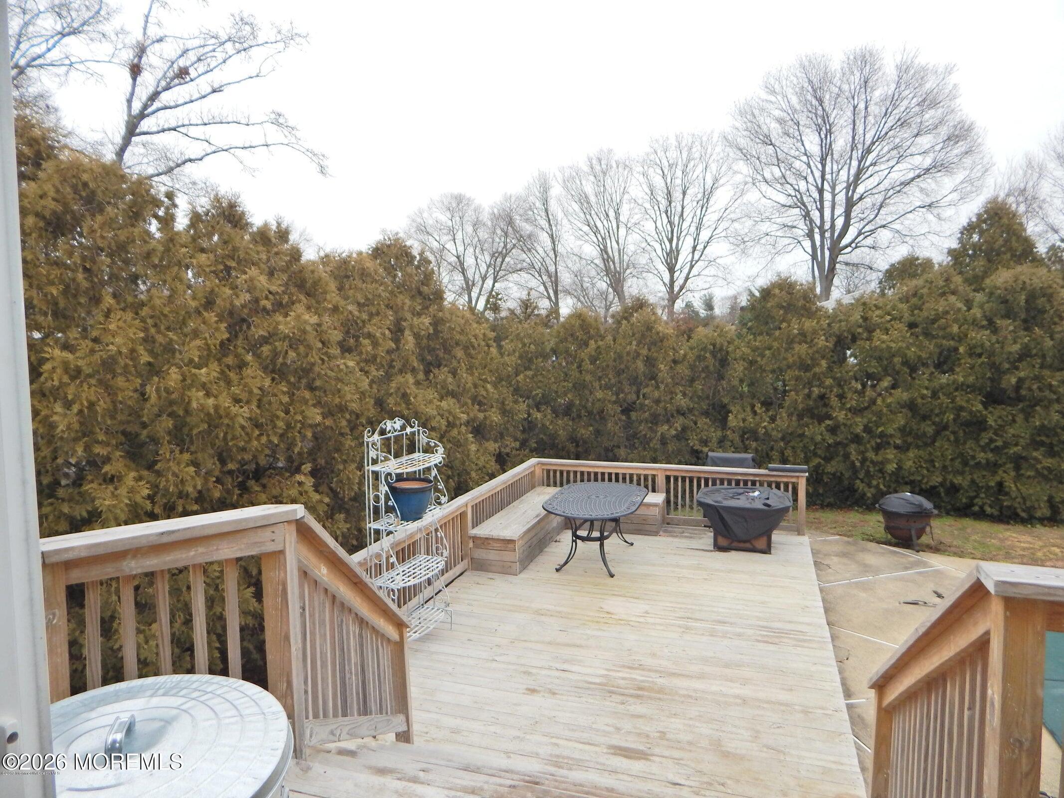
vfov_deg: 61.1
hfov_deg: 76.4
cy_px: 399
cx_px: 532
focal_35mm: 22
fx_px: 676
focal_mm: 4
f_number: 3
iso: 125
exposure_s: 1/200
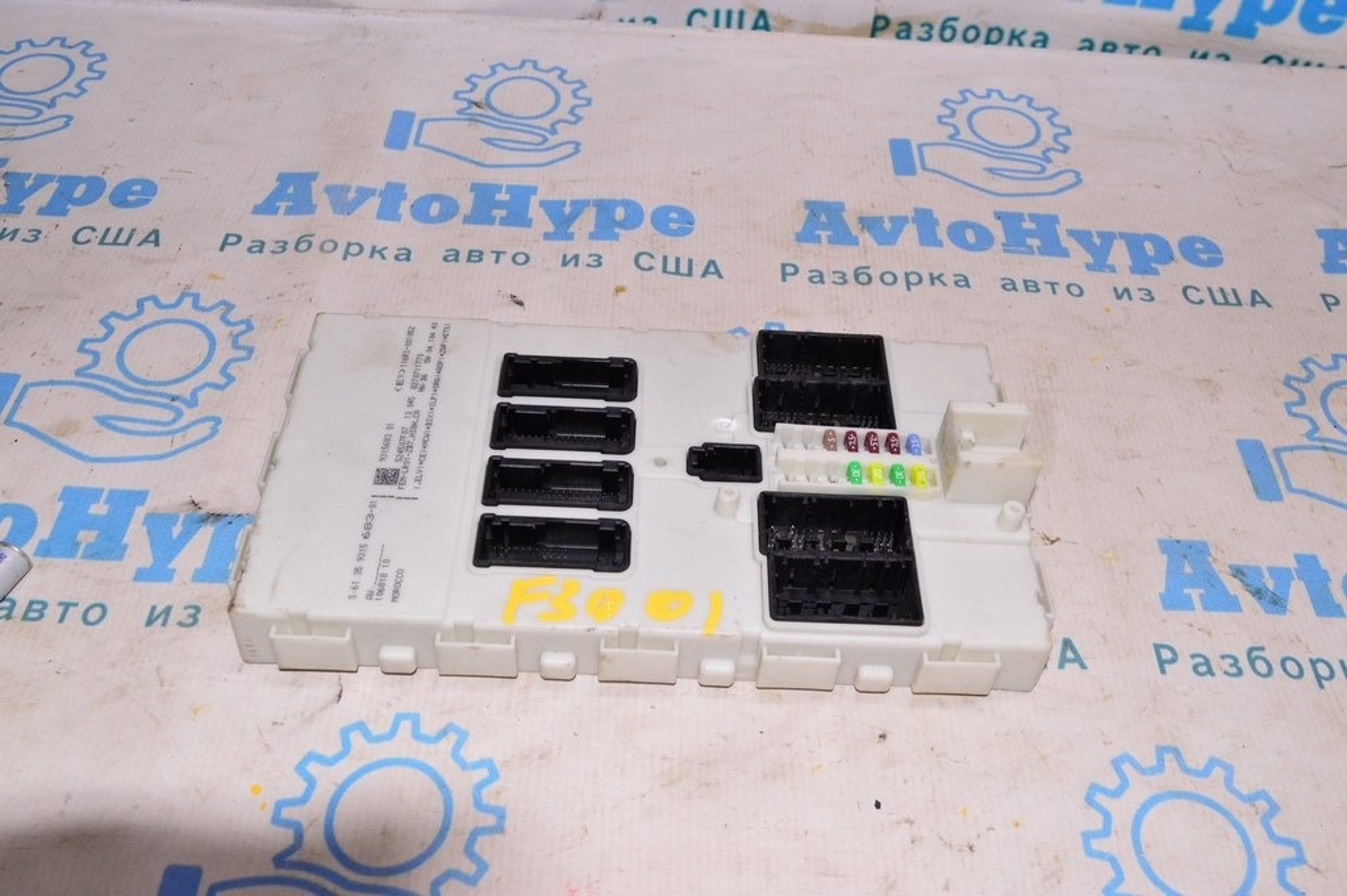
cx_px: 674
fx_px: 1234
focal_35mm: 33
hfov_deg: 57.3
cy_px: 448
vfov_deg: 39.9
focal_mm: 22
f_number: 8
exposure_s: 1/200
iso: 1600
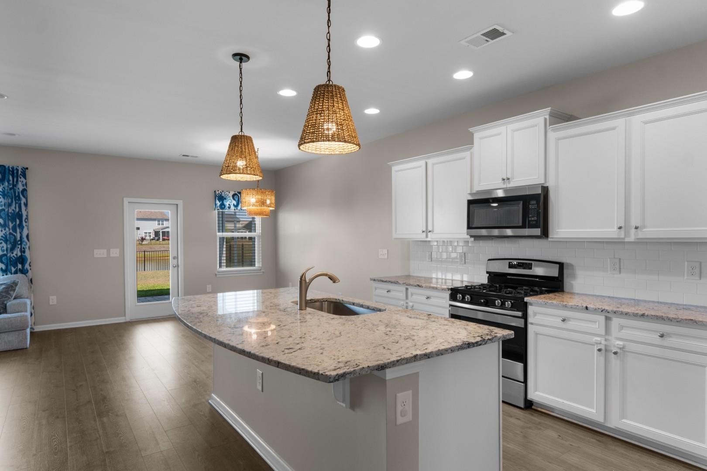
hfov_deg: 81.2
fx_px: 412
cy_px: 236
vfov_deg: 59.5
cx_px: 354
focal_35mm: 21
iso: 100
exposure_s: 1/5
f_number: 5
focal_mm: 14
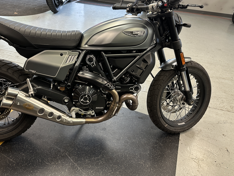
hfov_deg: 59.6
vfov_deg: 46.6
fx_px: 203
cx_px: 97
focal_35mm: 30
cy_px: 72
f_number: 1.78
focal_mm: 6.86
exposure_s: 1/60
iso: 200
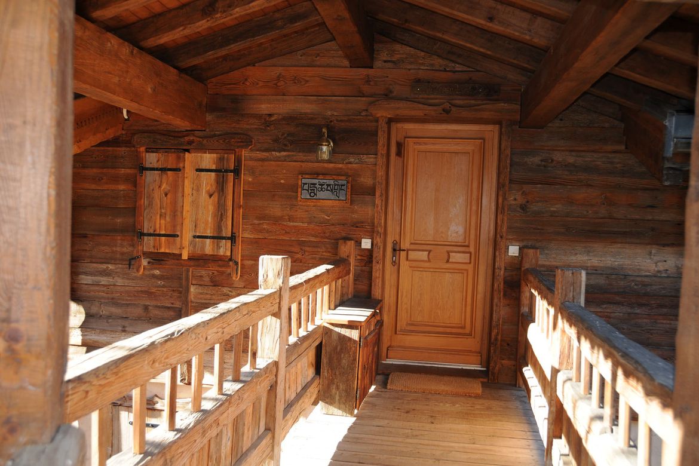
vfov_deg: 40.0
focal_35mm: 33
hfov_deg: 57.2
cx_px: 350
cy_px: 233
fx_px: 641
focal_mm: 22
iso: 200
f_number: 3.8
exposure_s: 1/125
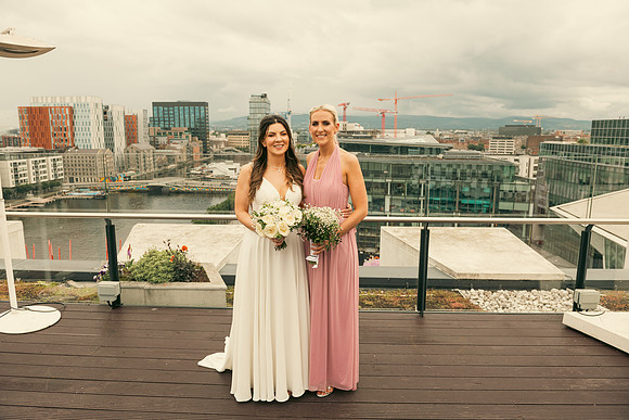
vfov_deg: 53.2
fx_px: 419
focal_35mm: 24
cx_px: 314
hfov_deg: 73.7
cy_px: 210
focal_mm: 24
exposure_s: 1/250
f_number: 6.3
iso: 200
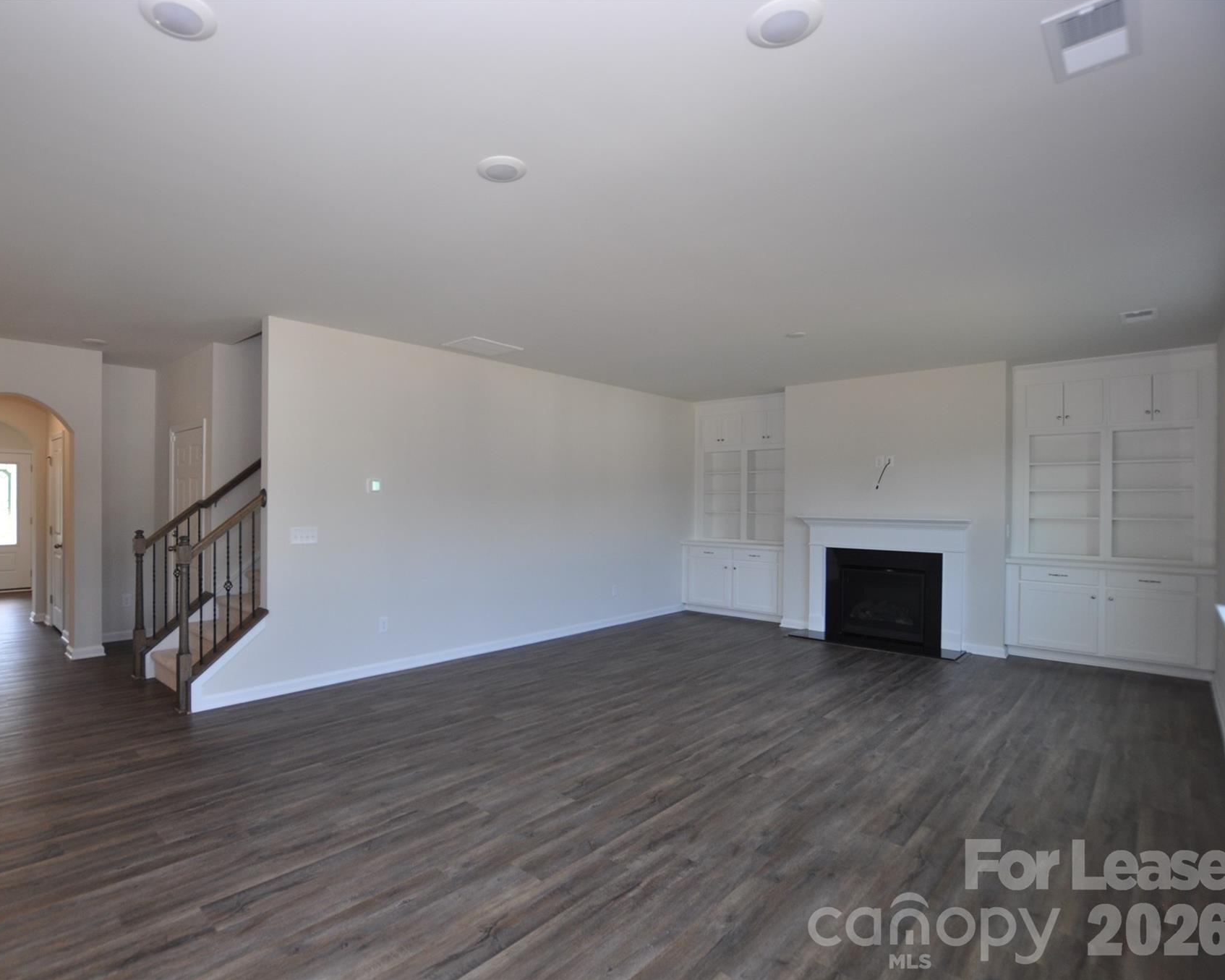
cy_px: 490
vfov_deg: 77.0
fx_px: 616
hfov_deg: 88.7
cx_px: 503
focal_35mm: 17
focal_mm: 10
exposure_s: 1/90
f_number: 4.8
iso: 400
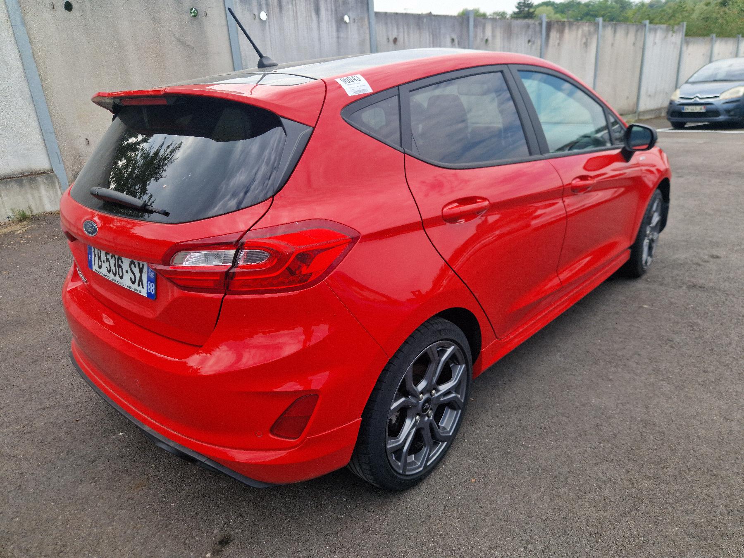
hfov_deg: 73.9
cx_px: 372
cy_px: 279
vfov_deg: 58.9
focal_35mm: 23
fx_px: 494
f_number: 1.8
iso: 50
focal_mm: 5.4
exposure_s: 1/625
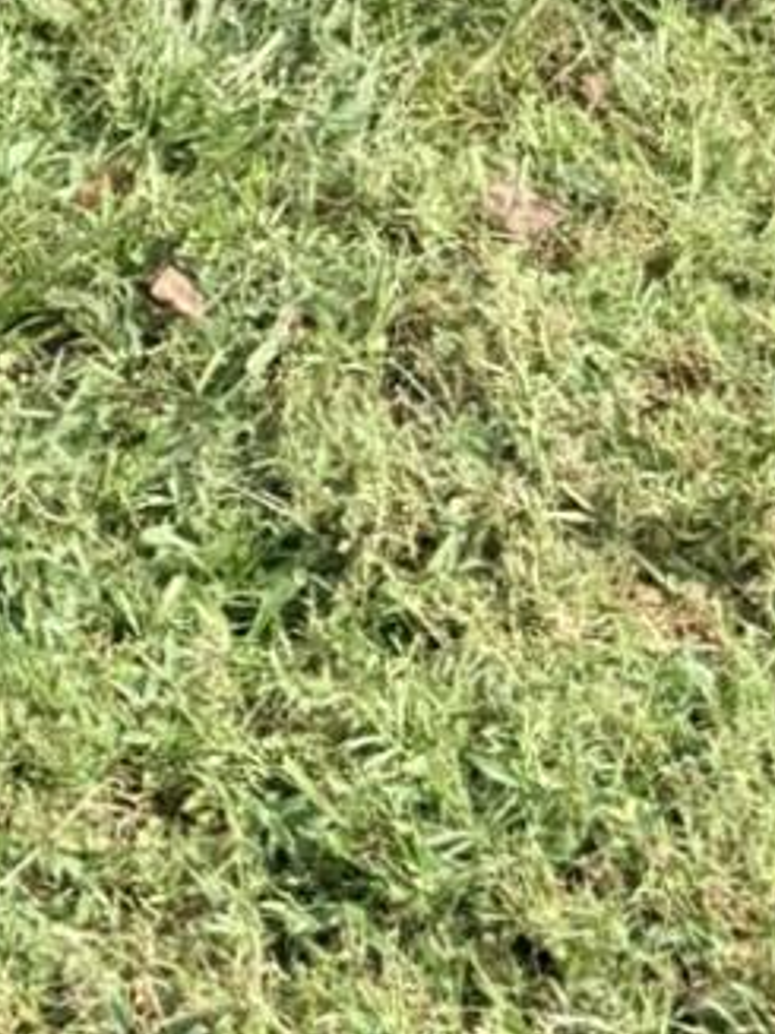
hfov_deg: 10.0
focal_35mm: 147
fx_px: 4391
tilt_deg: -16.4
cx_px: 664
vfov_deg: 11.7
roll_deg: +1.6
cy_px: -1214
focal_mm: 6.76
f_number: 1.78
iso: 80
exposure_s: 1/1770
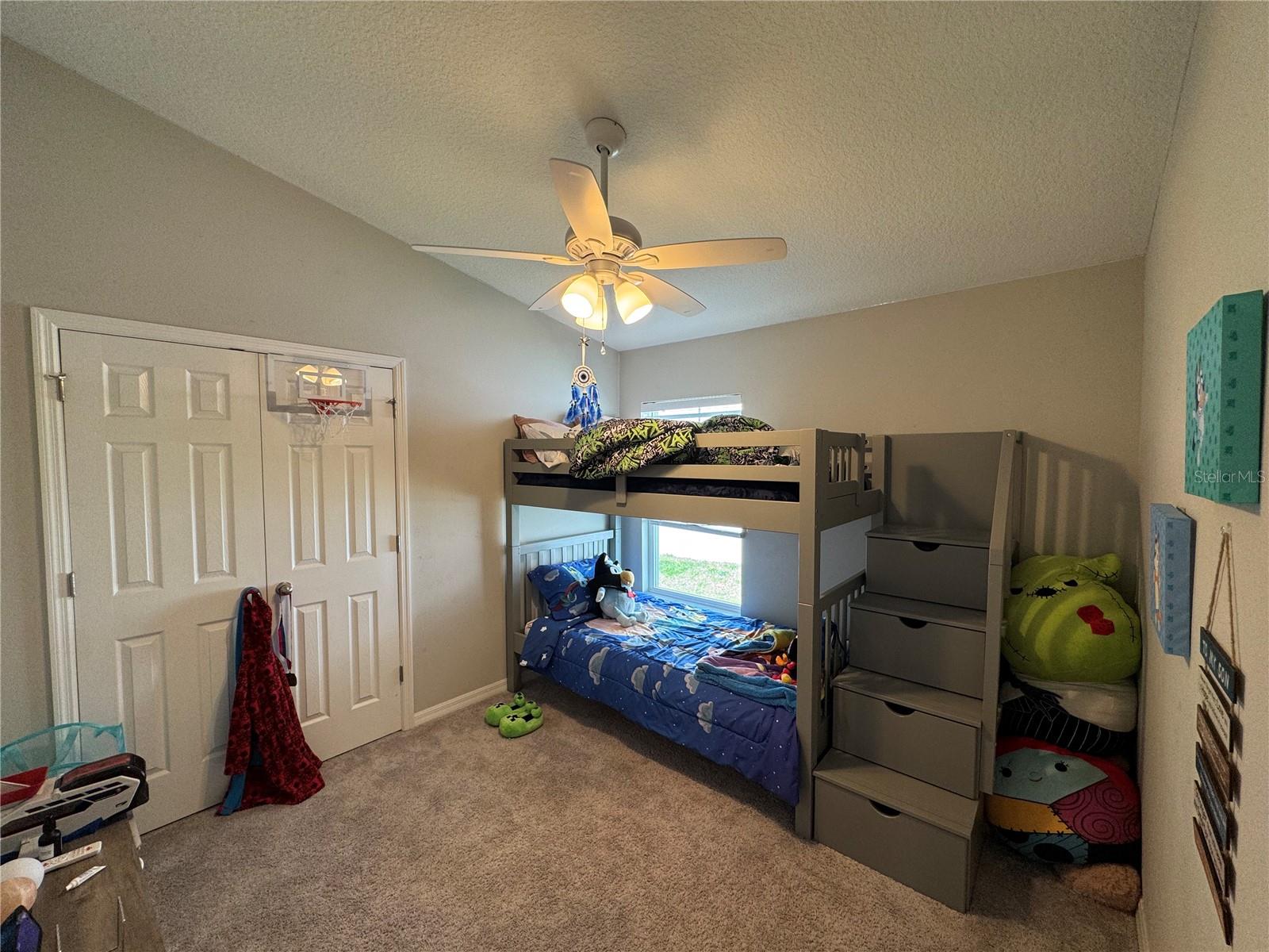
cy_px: 476
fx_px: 513
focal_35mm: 14
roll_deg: +0.4
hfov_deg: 102.1
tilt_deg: -2.8
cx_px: 634
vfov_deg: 85.7
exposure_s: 1/60
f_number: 2.2
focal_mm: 2.22
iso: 80
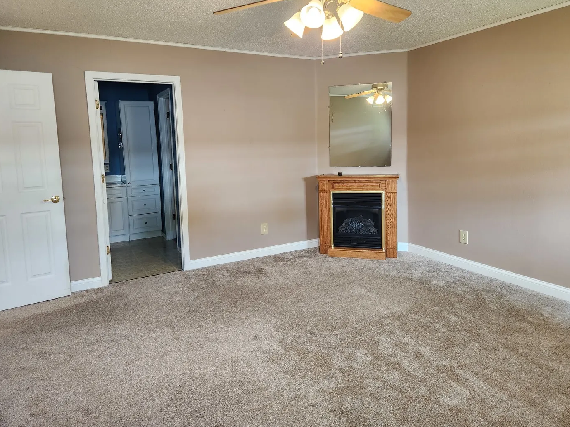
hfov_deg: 71.6
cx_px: 287
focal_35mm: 24
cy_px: 205
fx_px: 395
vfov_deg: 56.8
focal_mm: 5.4
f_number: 1.8
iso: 320
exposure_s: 1/120
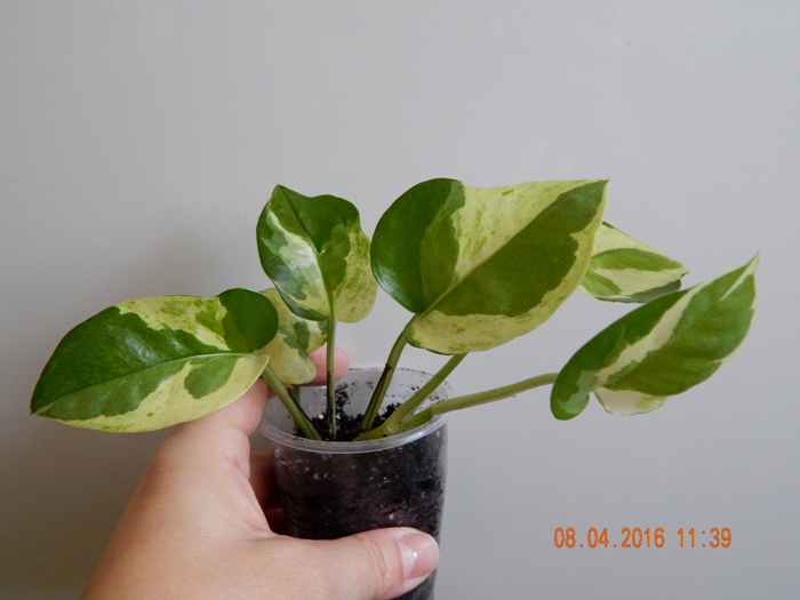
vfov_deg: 45.4
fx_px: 716
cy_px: 300
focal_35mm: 31
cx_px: 400
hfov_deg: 58.4
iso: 400
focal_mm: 5.6
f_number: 3.2
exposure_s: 1/60
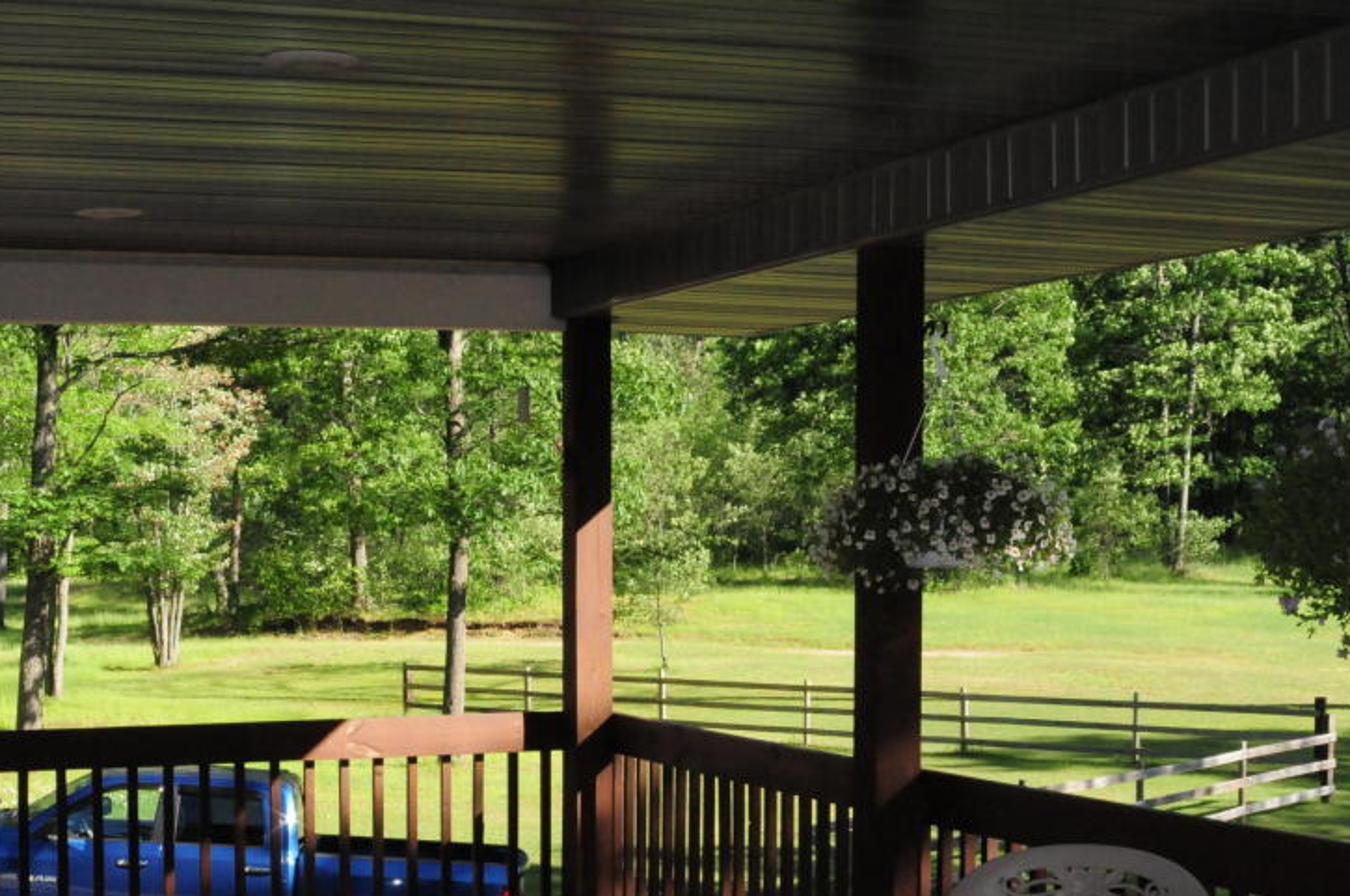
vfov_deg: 20.1
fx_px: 2509
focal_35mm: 67
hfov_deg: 30.0
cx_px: 499
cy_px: 699
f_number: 20
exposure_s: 1/250
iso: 1600
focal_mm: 28
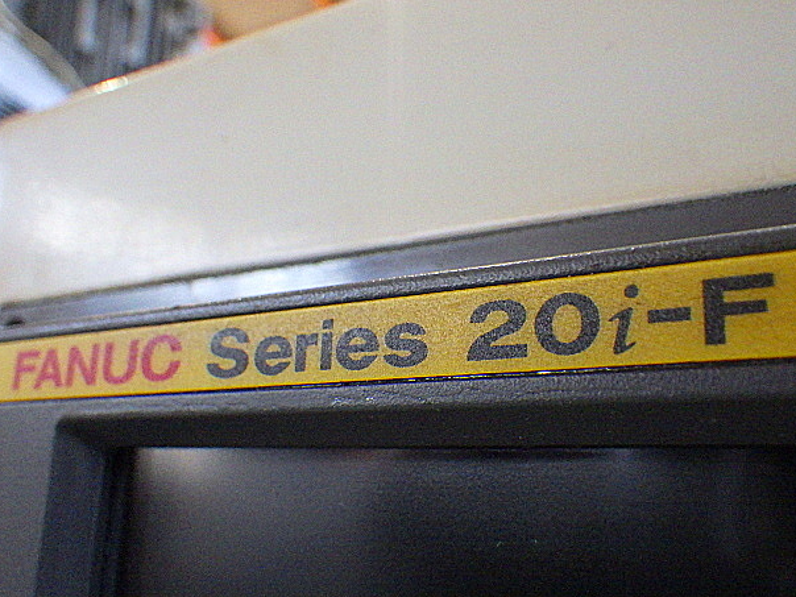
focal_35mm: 36
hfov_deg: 51.4
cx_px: 403
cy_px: 306
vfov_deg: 39.7
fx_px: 828
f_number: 3.8
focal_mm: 6.1
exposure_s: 1/50
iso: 800
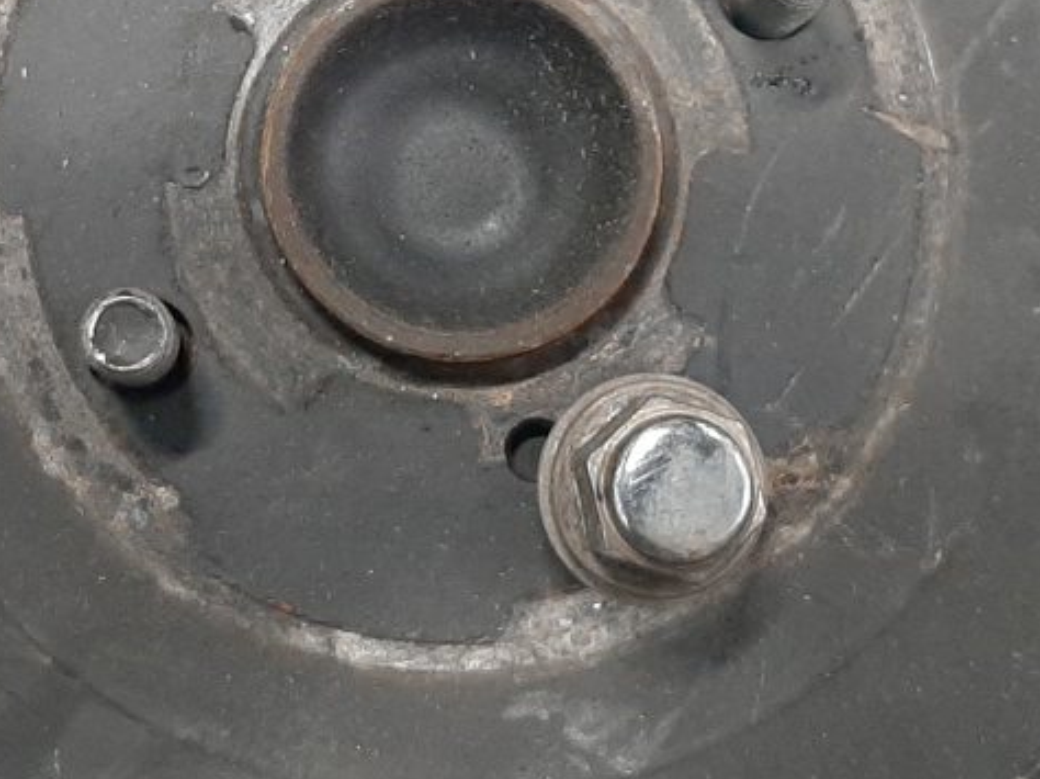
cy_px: 138
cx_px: 408
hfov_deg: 24.7
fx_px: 2372
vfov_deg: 18.4
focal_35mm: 79
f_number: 1.7
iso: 195
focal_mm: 3.93
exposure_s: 1/25
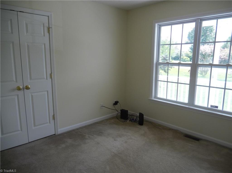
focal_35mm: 25
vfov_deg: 54.8
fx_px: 167
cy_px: 86
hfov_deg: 69.5
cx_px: 116
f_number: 3.5
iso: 100
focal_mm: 4.5
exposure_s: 1/125
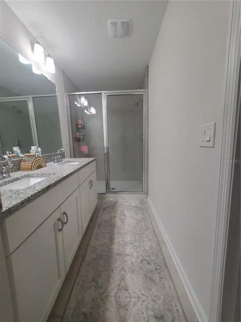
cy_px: 161
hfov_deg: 89.9
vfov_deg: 106.2
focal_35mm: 13
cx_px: 120
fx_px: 121
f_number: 2.2
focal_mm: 1.8
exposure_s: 1/50
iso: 250
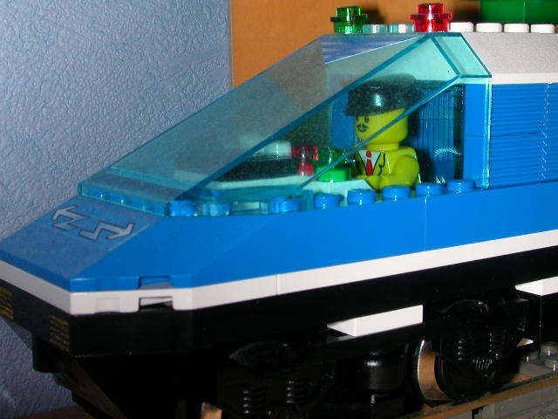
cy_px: 210
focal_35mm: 64
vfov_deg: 22.9
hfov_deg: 30.3
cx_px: 279
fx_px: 1032
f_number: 5.9
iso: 100
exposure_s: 1/59.9
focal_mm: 9.7
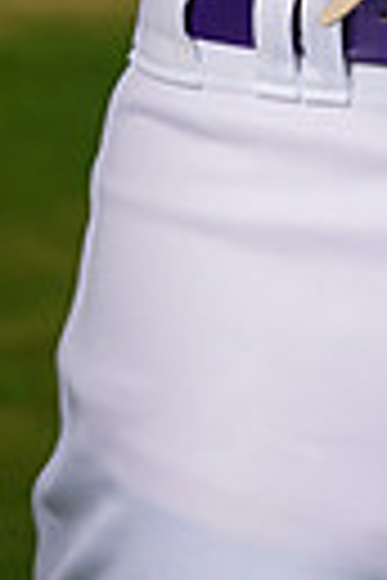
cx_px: 583
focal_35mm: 940
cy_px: -683
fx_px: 15156
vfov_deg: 2.2
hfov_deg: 1.5
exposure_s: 1/250
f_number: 8
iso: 100
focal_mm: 209
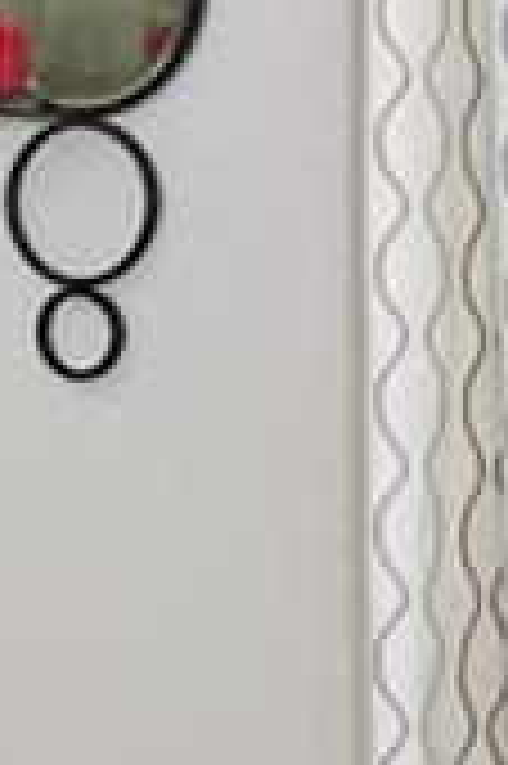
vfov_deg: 15.4
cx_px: -2612
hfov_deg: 5.1
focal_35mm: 132
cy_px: 158
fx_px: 2799
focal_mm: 14
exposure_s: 1/200
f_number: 4
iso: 400
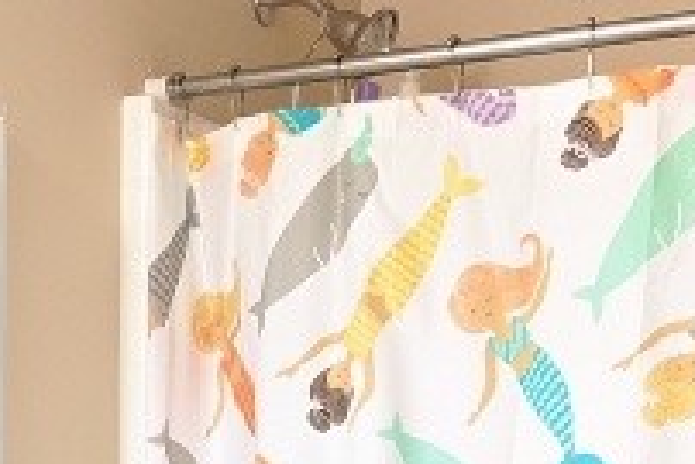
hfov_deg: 22.6
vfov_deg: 14.3
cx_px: 158
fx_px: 1719
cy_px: 715
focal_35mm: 89
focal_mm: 4.44
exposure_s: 1/59.9
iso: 782
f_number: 1.8
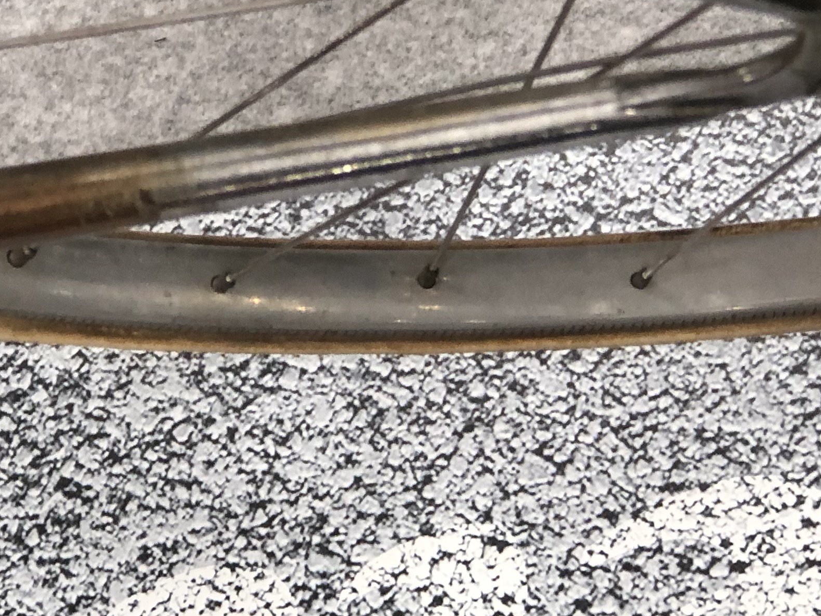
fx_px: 3463
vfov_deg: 10.2
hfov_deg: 13.5
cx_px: 308
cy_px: 259
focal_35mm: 146
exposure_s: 1/33
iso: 64
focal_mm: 6.6
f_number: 2.8
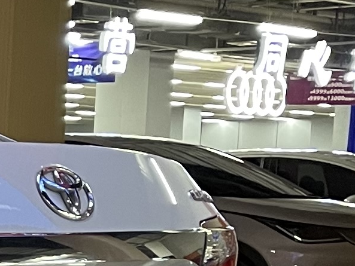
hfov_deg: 9.8
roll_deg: -0.5
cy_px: 428
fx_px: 1744
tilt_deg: -7.2
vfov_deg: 8.5
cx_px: -587
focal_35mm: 170
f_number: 1.6
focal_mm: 5.1
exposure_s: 1/60
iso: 160
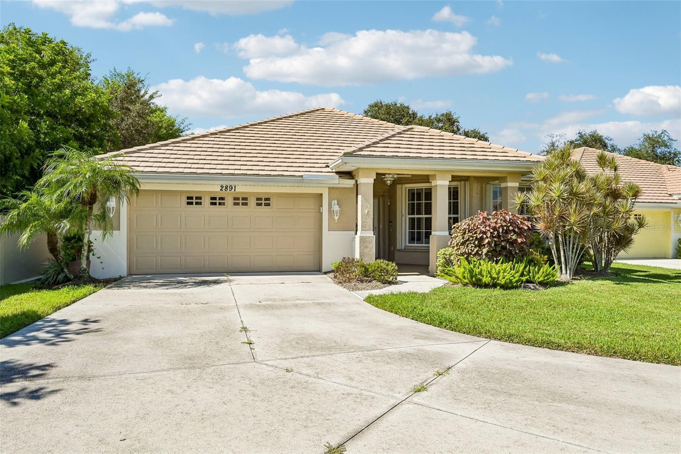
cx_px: 340
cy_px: 227
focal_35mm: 23
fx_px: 435
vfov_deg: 55.1
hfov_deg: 76.1
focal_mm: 23
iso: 400
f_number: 8
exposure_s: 1/1250
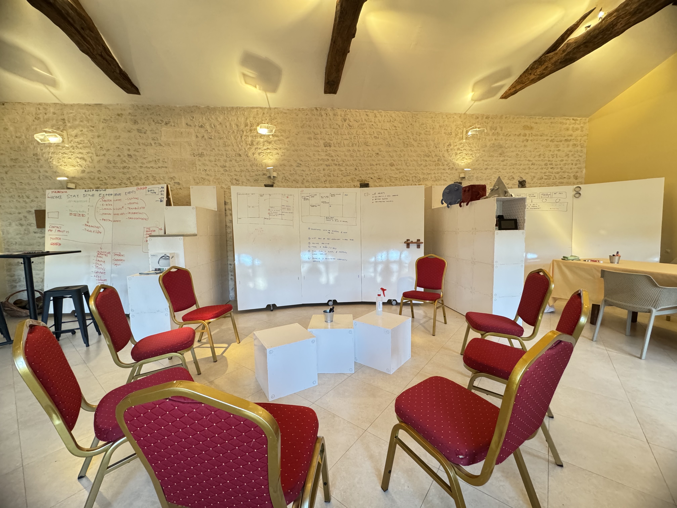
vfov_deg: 85.7
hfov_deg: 102.1
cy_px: 254
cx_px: 338
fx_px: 274
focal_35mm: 14
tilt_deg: -4.5
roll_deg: +1.0
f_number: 2.2
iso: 320
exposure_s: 1/50
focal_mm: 2.22
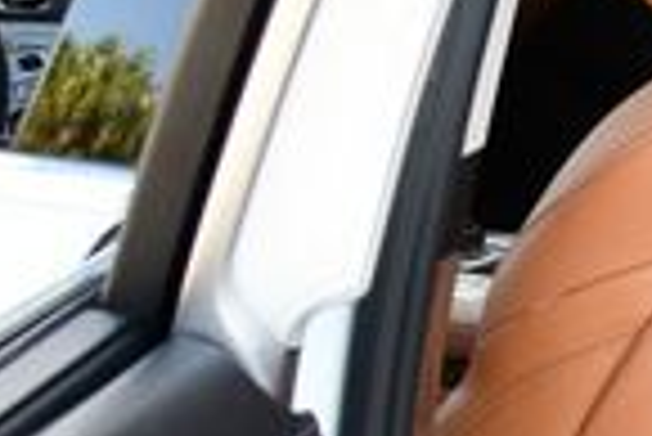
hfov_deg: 11.7
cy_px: 575
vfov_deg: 8.5
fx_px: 2883
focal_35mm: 159
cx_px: 1277
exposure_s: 1/250
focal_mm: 18
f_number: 3.5
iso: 400
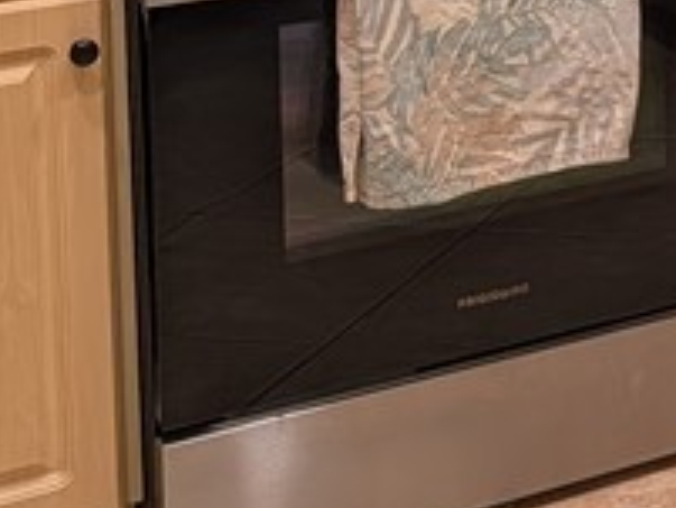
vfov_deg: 11.1
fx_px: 2384
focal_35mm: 122
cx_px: 1226
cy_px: -498
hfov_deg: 14.2
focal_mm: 6.9
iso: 20
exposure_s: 1/120
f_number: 1.68
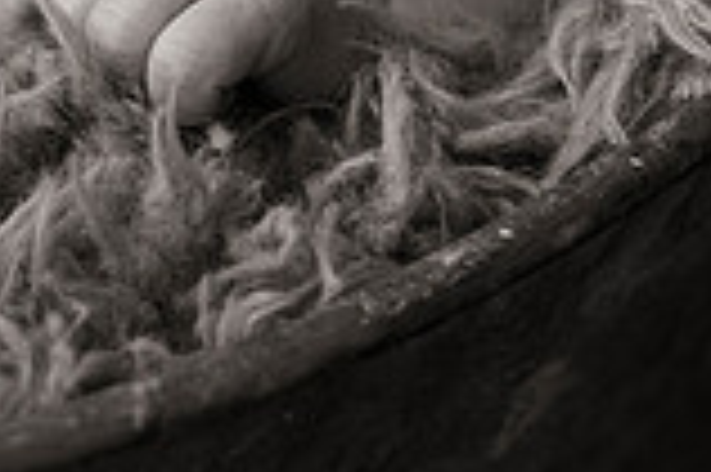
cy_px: -335
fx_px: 3630
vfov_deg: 7.3
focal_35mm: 184
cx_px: -32
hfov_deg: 11.1
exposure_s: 1/320
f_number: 3.2
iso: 1000
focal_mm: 50
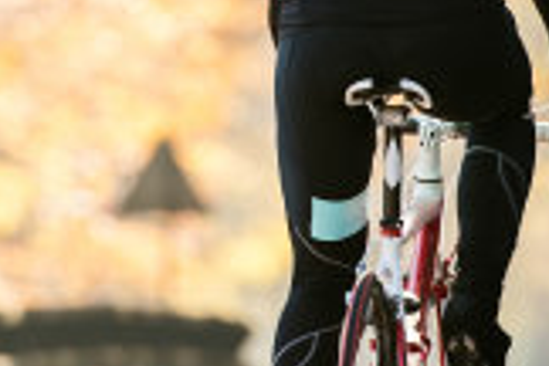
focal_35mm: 757
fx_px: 11543
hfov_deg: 2.7
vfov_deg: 1.8
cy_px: 80
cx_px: 102
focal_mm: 200
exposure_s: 1/1250
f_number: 4
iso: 640
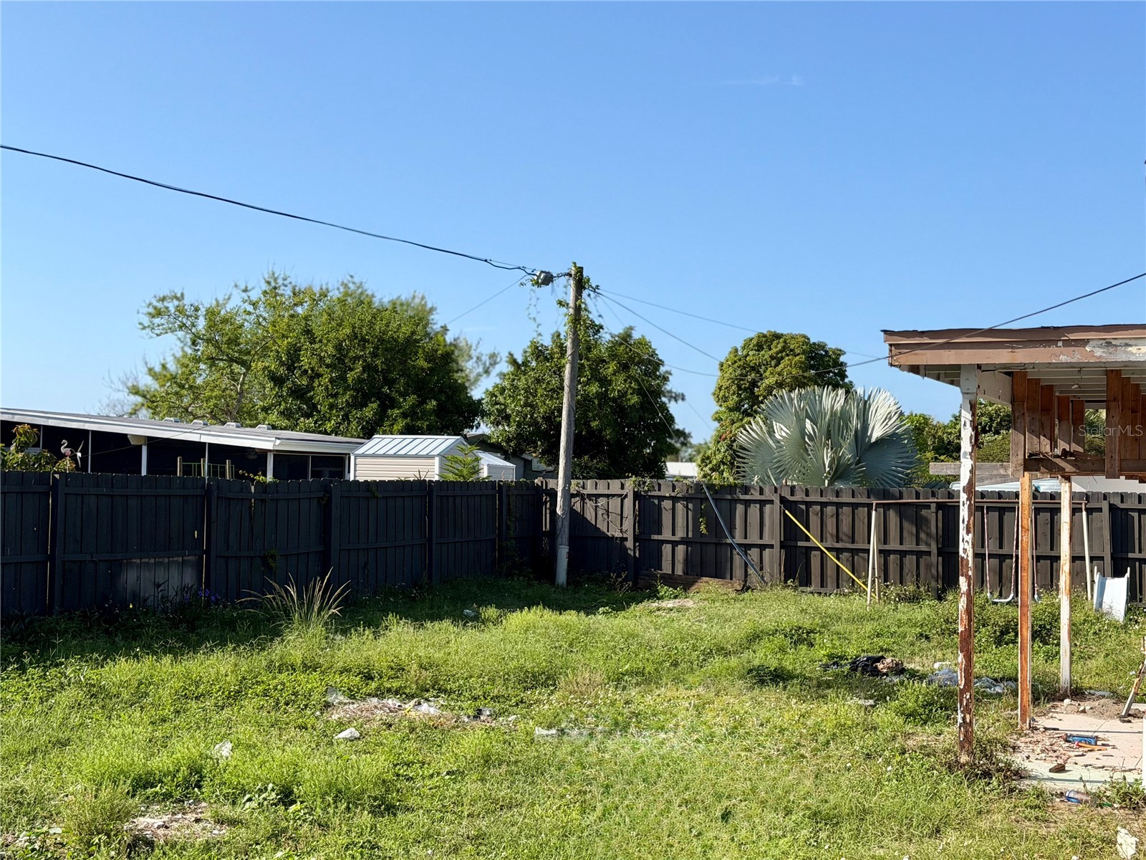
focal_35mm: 48
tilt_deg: +2.9
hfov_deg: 39.7
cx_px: 573
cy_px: 430
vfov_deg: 30.3
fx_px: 1589
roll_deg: +0.1
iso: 64
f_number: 1.78
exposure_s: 1/4098
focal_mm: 6.76
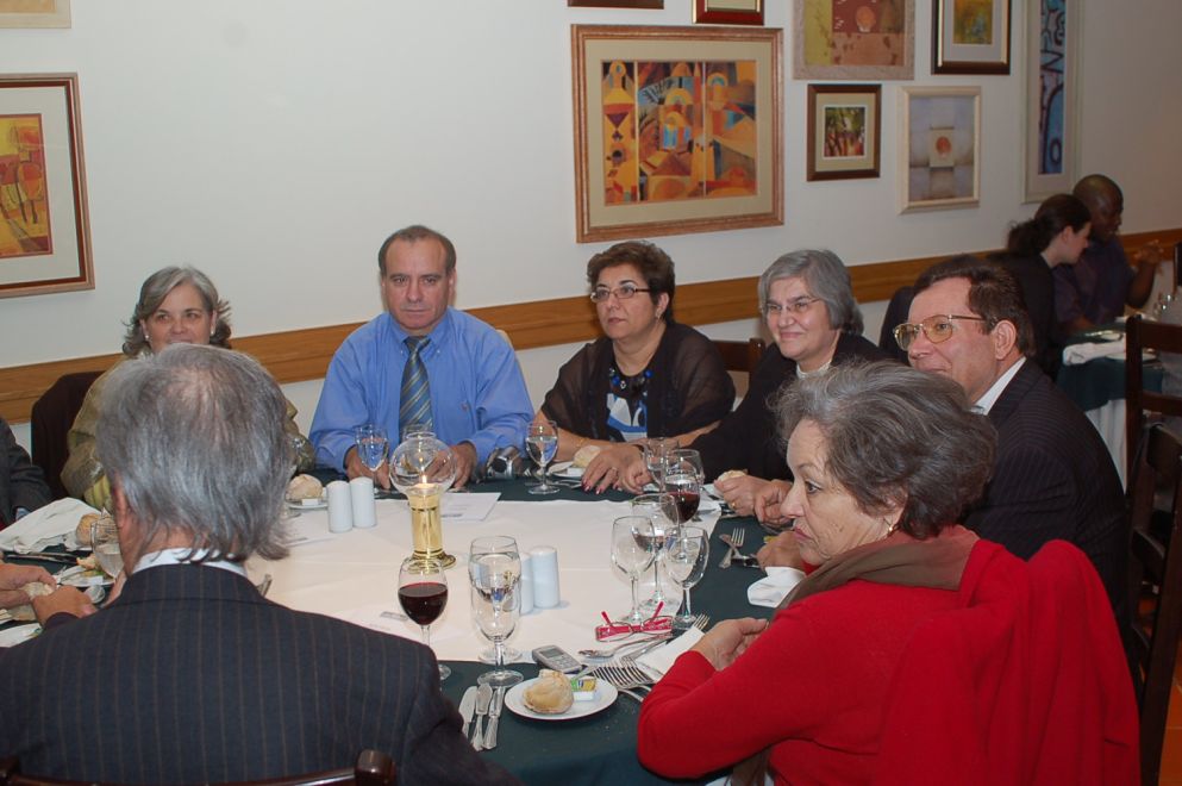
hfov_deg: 46.4
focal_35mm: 42
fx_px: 1378
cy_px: 393
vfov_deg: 31.8
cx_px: 591
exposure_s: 1/60
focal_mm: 28
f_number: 4
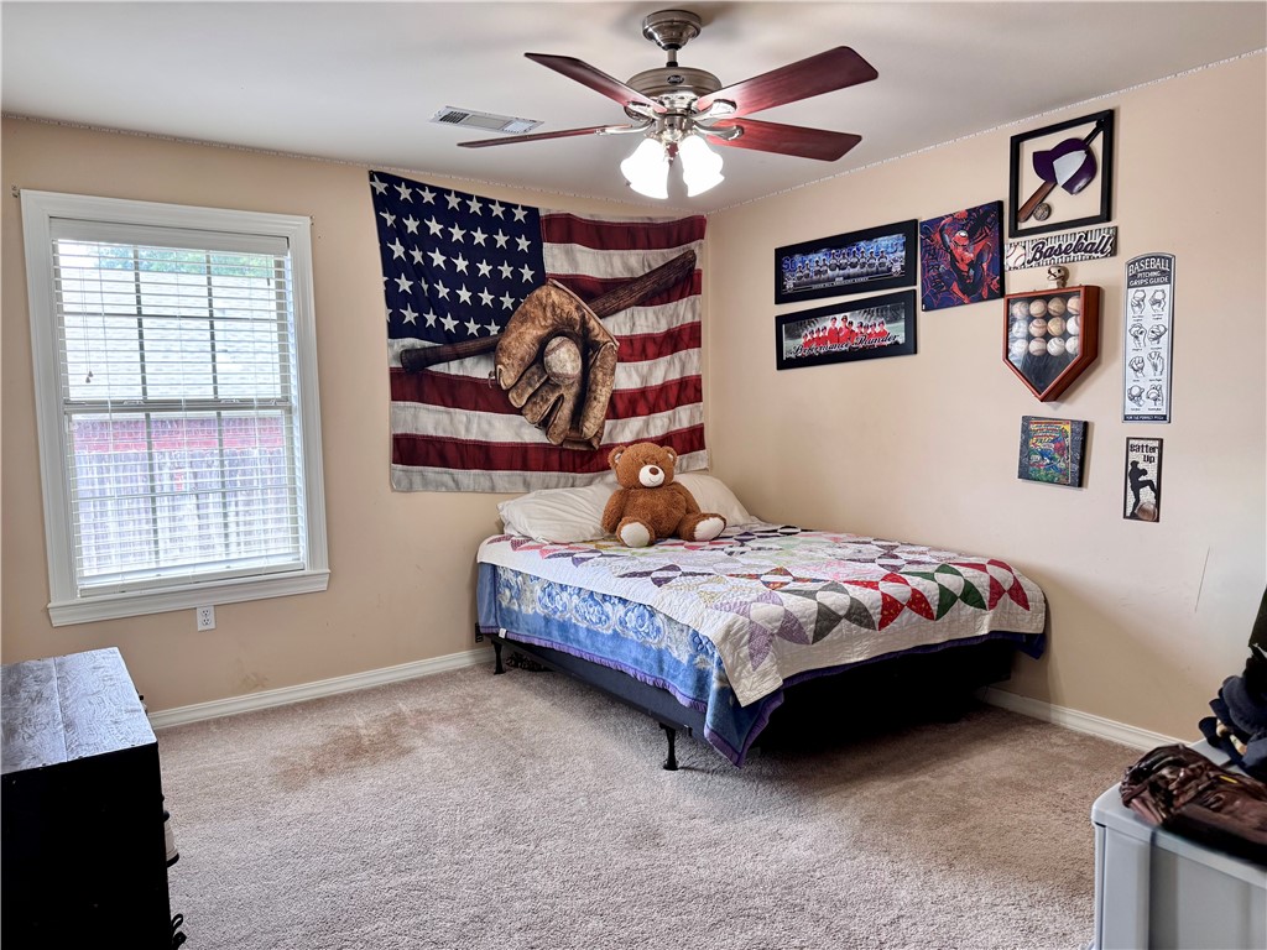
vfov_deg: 56.8
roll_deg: +0.8
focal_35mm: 24
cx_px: 634
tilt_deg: -5.9
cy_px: 475
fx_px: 878
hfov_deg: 71.6
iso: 125
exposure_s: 1/60
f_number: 1.78
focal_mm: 6.76
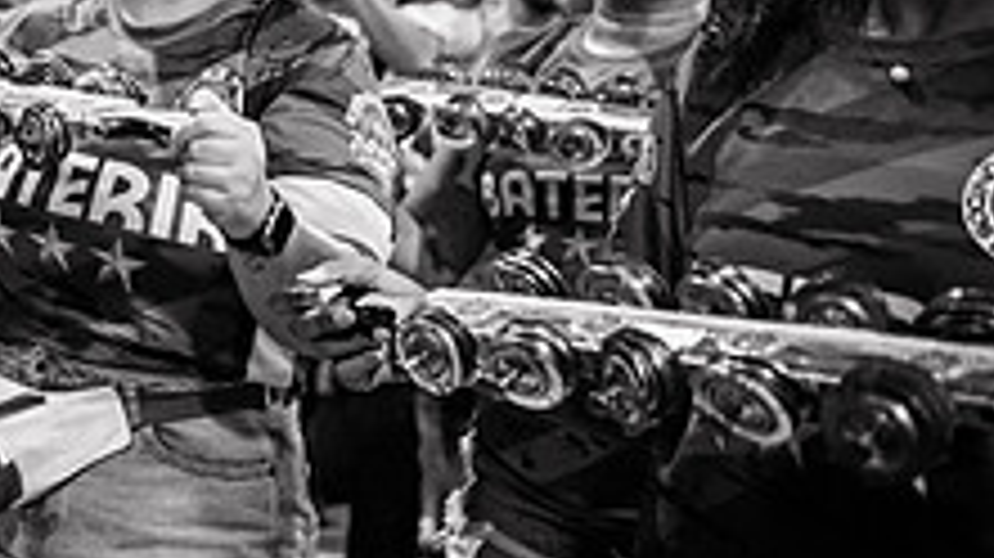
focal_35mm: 66
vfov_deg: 17.7
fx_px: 1739
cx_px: -292
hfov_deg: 27.0
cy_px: -29
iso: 1600
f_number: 1.8
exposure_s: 1/320
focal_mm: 24
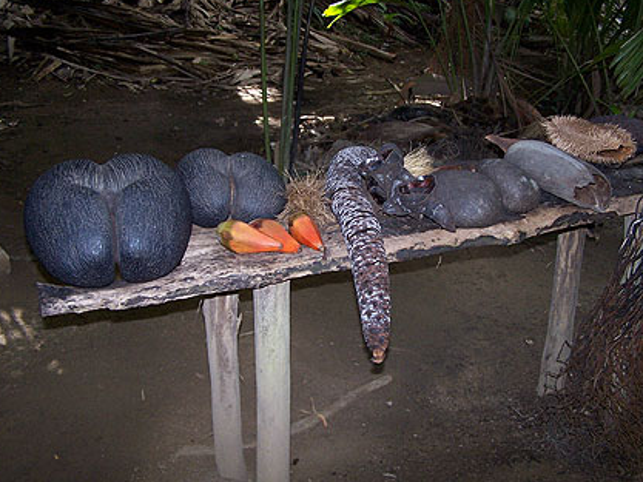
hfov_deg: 45.7
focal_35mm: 41
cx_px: 336
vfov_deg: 35.1
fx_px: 762
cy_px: 226
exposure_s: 1/60
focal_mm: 6.3
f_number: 2.8
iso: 140
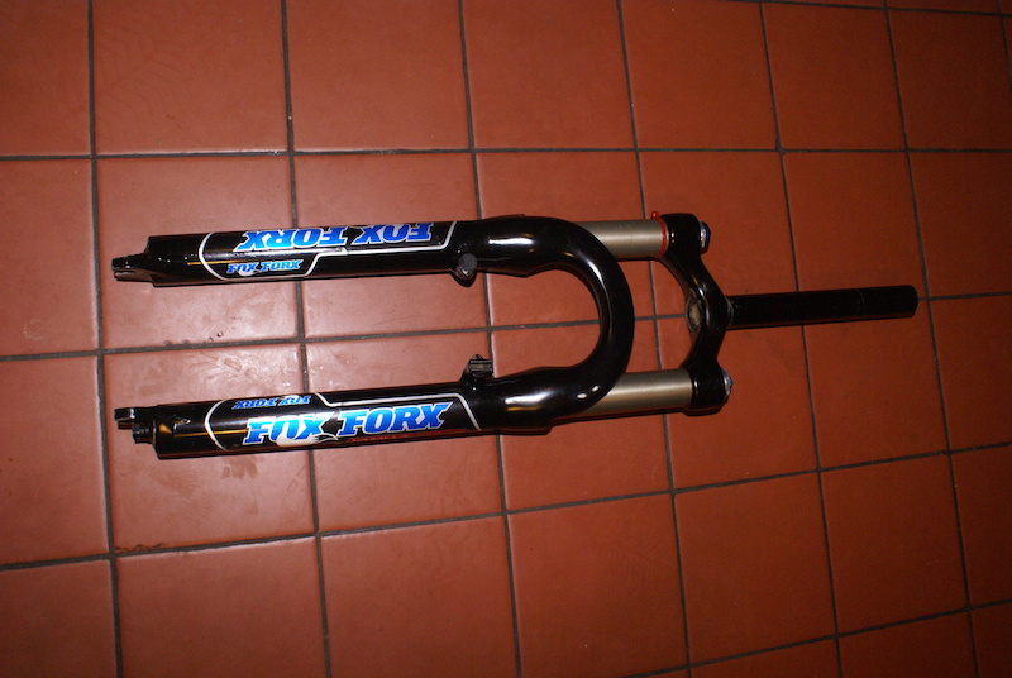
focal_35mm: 30
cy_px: 339
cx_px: 506
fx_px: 845
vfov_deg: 43.7
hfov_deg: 61.9
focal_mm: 20
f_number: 5.6
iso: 400
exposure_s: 1/60
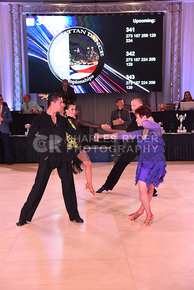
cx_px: 97
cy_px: 145
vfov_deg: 27.0
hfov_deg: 18.2
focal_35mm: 75
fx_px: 606
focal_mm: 75
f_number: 5.6
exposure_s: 1/250
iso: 2500
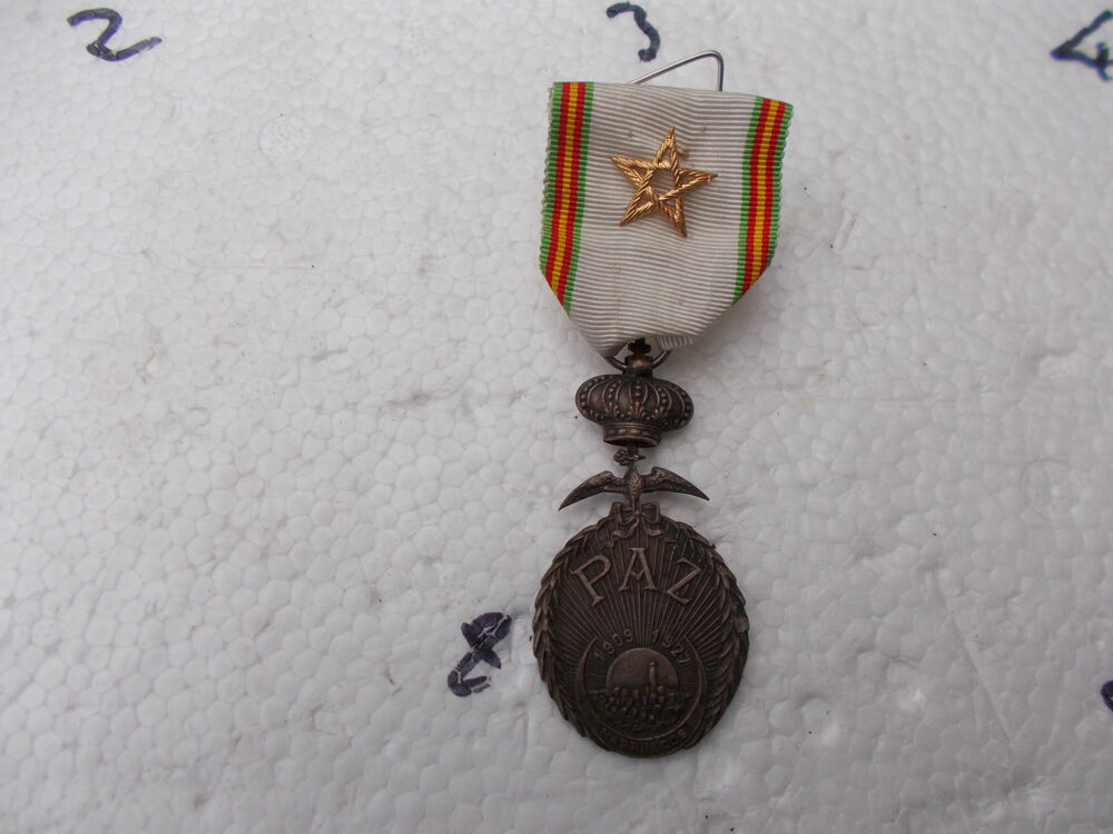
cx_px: 556
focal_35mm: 26
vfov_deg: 53.1
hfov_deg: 67.3
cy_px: 417
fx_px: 836
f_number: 3.2
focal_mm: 4.6
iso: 80
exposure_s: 1/30
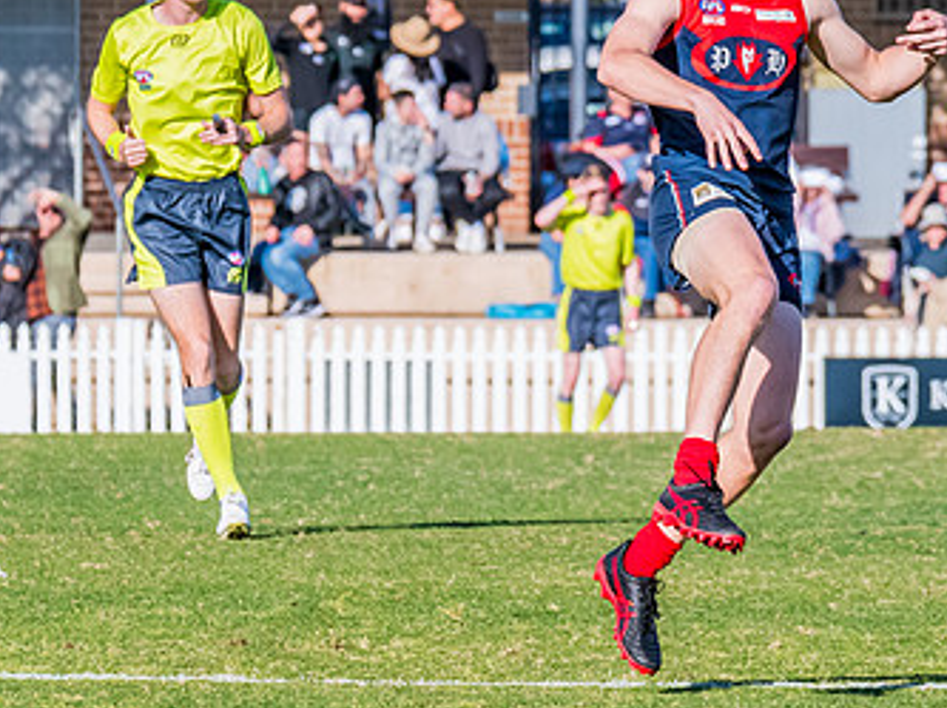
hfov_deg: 2.7
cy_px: 192
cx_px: 823
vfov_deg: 2.0
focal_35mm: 733
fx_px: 20031
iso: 800
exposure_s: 1/1600
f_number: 11
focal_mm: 250
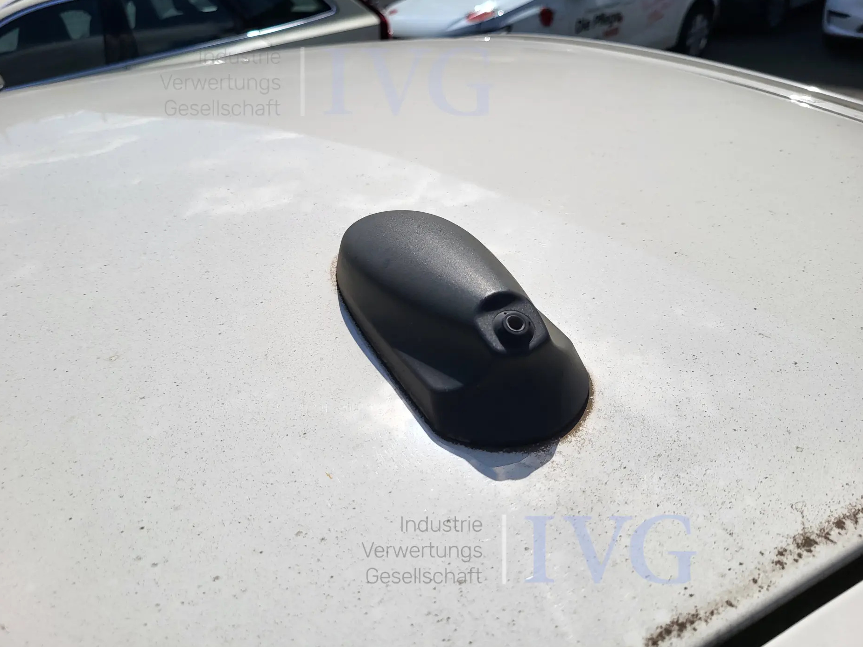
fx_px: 673
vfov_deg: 51.4
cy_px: 315
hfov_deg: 65.3
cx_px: 428
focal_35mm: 27
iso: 40
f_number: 1.8
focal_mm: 5.4
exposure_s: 1/7597
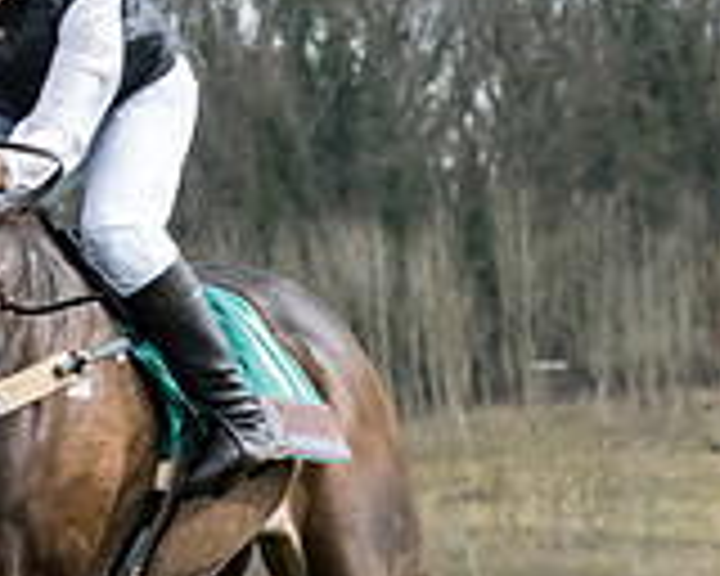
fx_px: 16770
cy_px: 288
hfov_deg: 2.5
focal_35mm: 787
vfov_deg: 2.0
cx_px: 427
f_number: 8
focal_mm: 135
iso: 1000
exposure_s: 1/1000
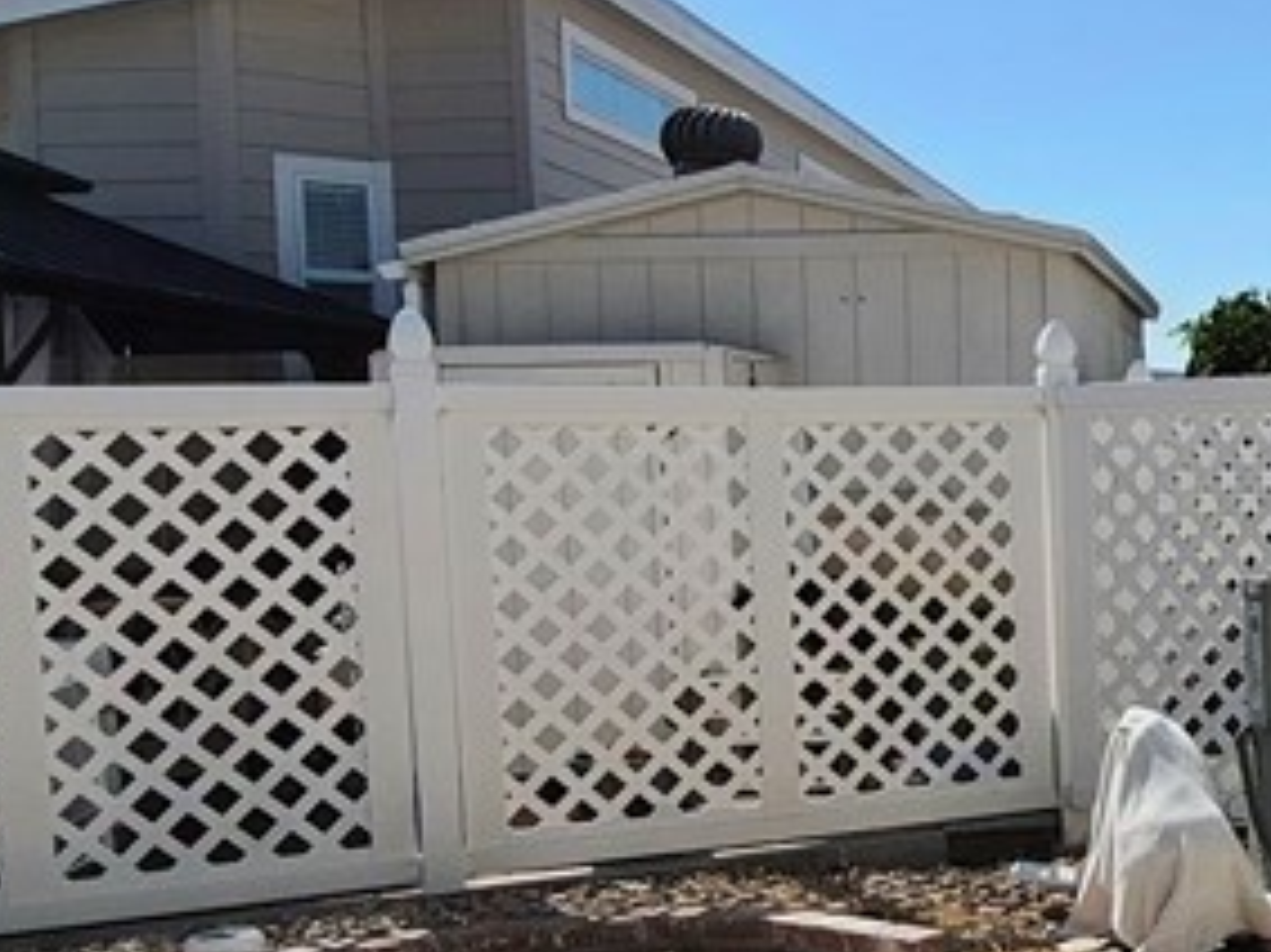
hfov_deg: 36.0
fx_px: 1725
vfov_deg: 30.8
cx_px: 1302
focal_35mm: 47
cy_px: 530
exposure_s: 1/5000
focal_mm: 1.74
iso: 50
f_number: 2.2
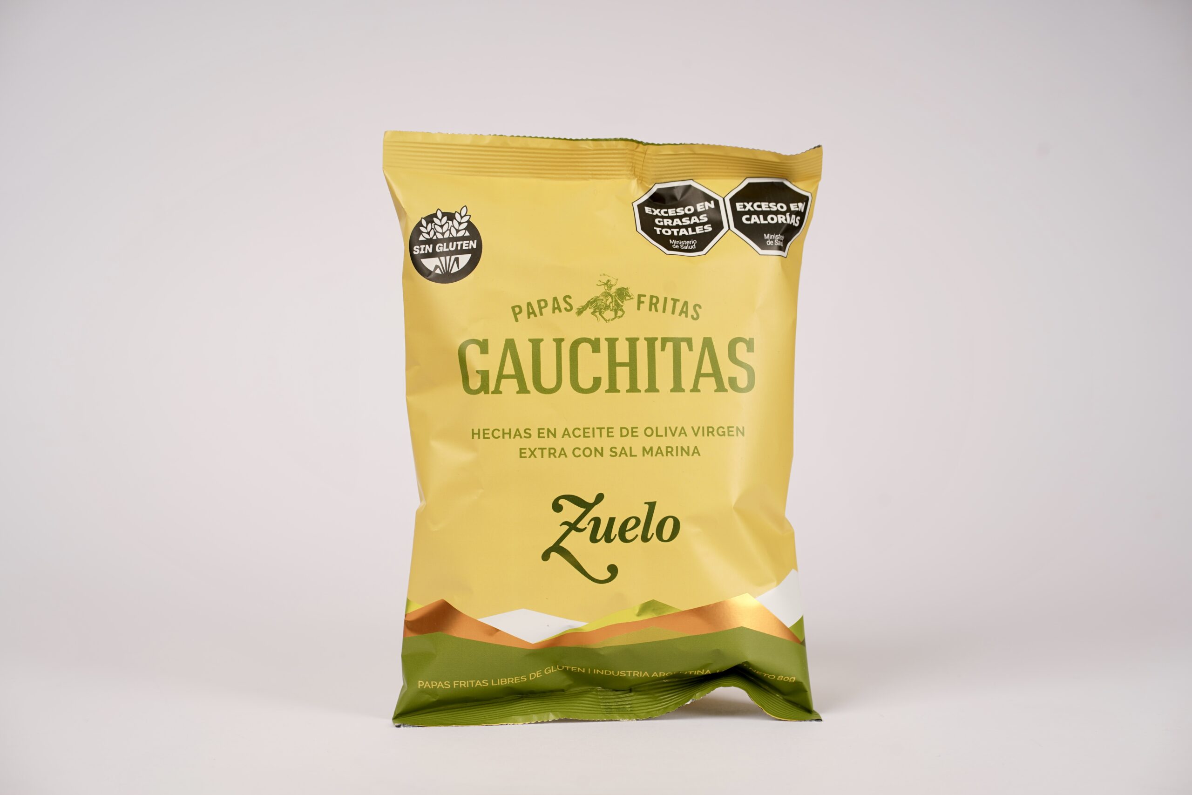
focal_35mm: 85
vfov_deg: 16.1
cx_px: 596
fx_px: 2814
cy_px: 398
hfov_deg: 23.9
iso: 100
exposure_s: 1/160
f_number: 8
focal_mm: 85
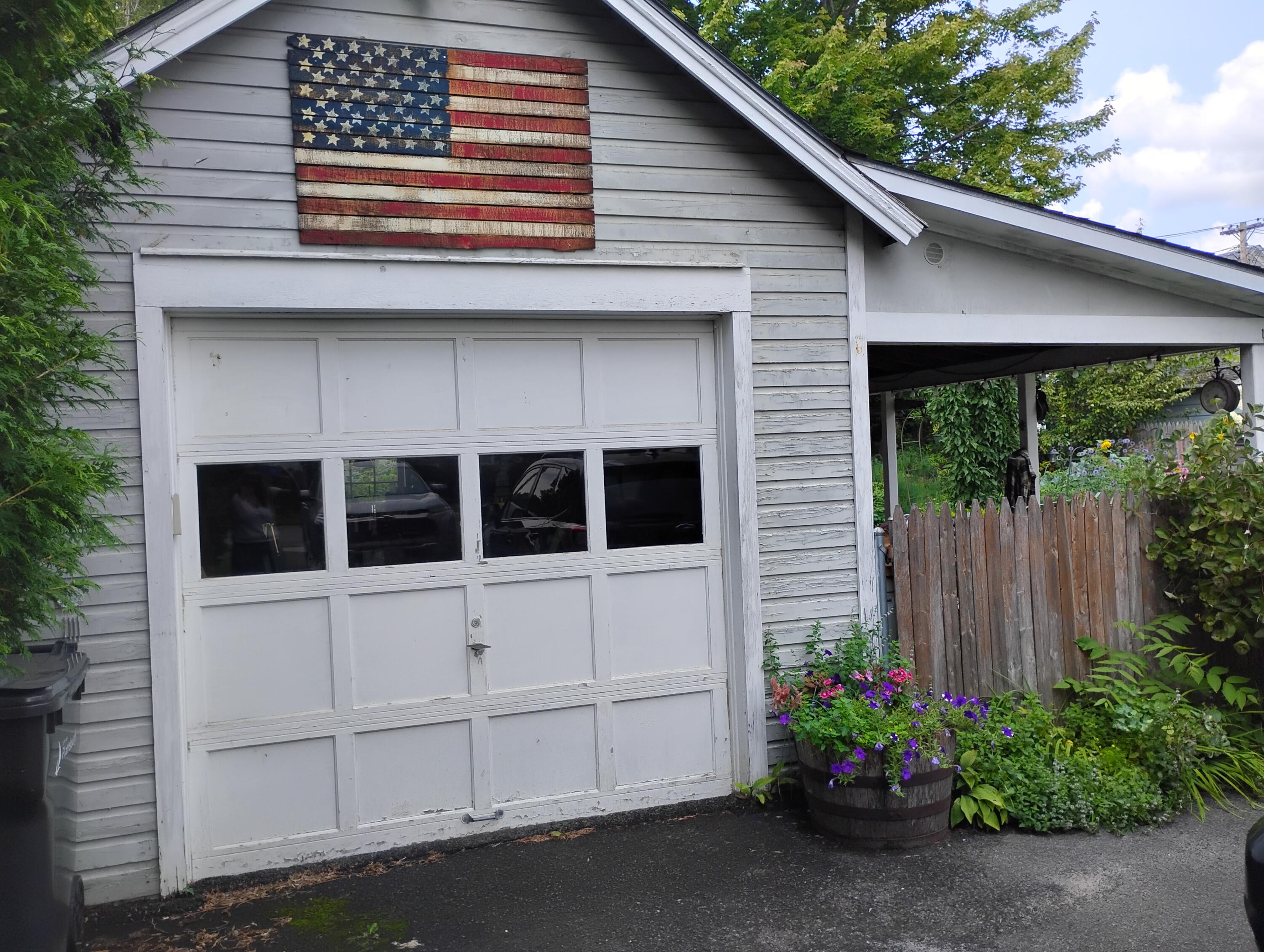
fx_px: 1024
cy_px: 476
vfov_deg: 49.8
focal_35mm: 28
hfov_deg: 63.4
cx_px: 632
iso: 100
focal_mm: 4.26
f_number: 1.8
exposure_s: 1/429
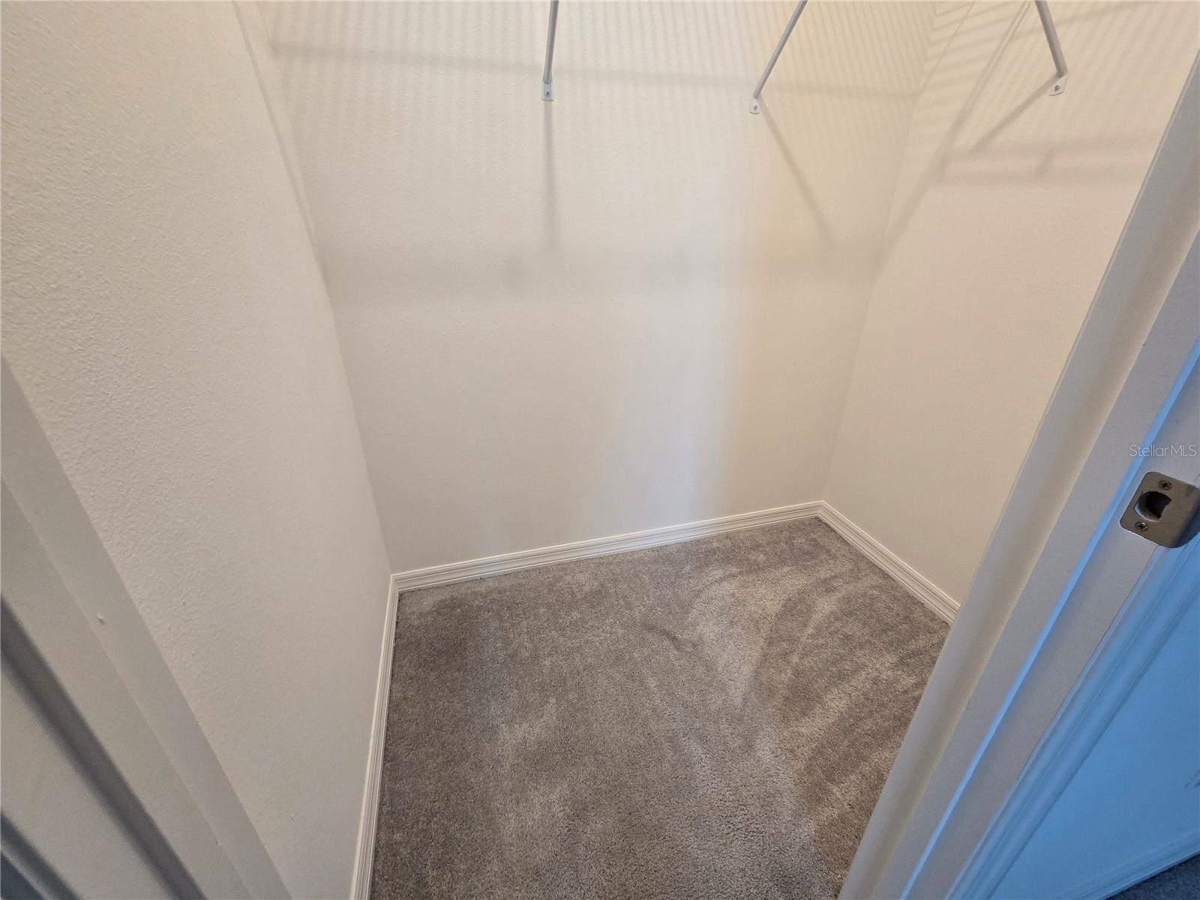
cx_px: 600
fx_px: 451
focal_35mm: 13
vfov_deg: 89.9
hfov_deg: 106.2
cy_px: 450
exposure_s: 1/60
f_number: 2.2
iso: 125
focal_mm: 2.2
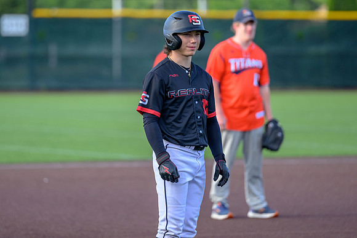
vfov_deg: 4.5
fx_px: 3001
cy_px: 93
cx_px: 143
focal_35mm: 303
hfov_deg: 6.8
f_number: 2.8
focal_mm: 200
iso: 560
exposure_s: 1/2000
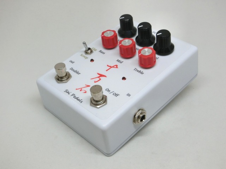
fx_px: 339
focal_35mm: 52
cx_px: 113
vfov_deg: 28.0
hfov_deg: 36.8
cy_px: 84
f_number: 4.7
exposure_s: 1/125
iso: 160
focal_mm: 9.3
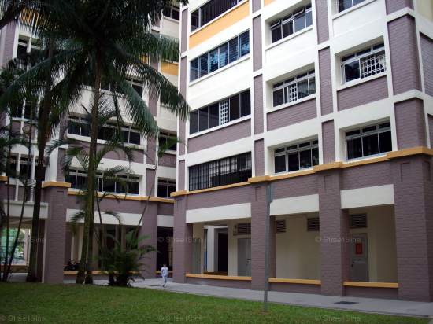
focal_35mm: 37
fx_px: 463
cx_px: 216
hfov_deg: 50.2
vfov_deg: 38.6
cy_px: 162
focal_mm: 6.2
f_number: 2.8
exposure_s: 1/200
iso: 80
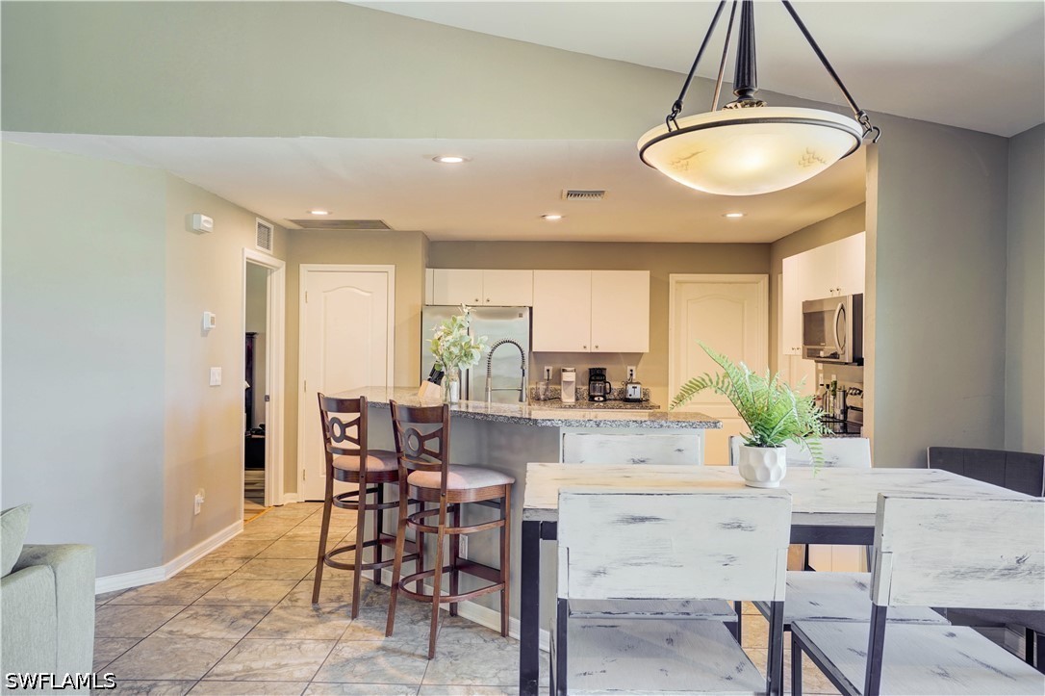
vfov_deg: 49.5
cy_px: 348
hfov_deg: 69.4
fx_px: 754
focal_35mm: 26
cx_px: 522
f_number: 8
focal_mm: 26
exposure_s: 1/2.5
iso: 500
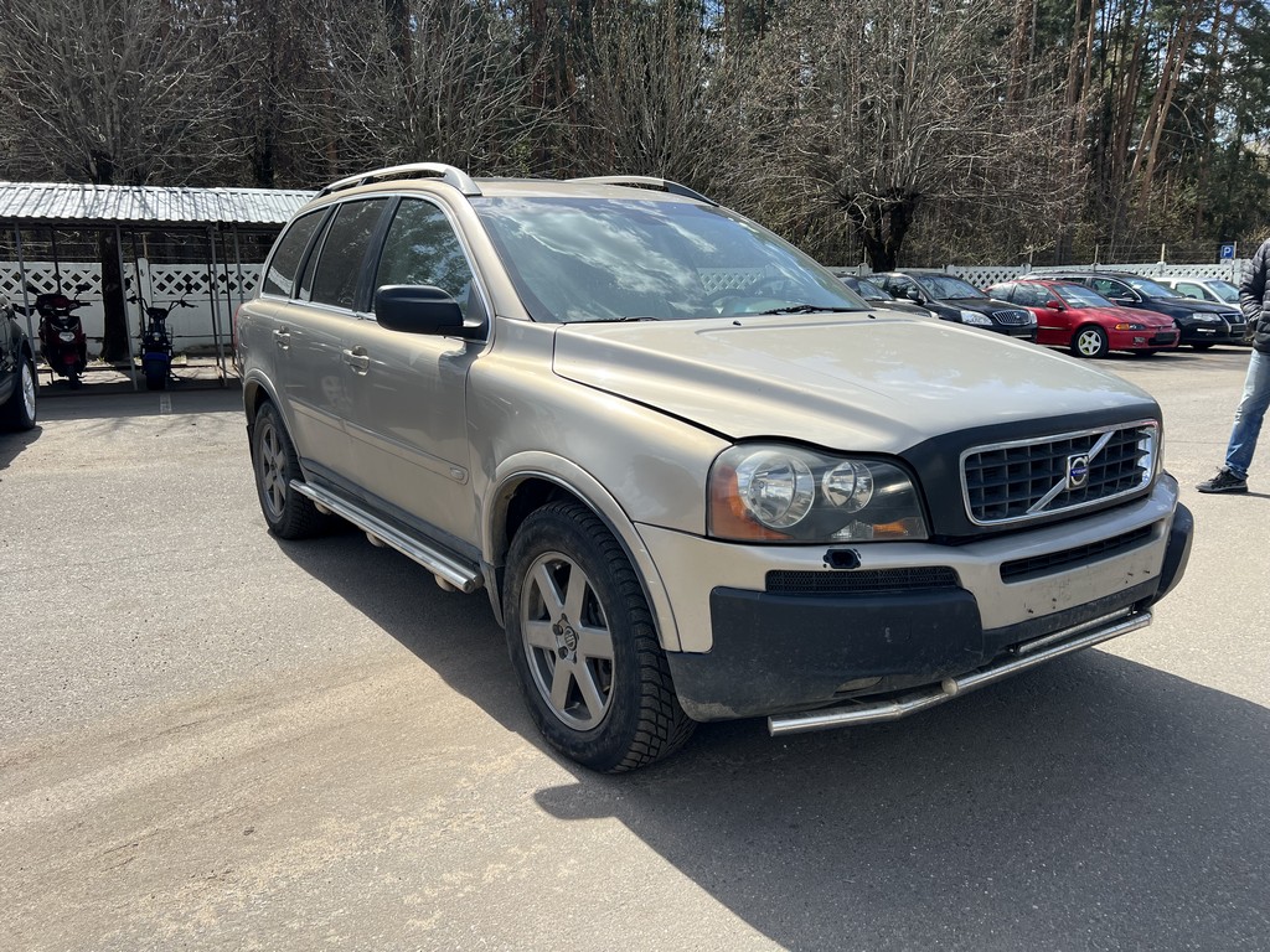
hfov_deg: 67.3
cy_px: 476
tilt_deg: -11.0
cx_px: 635
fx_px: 954
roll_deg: +0.3
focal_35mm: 26
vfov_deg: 53.1
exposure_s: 1/2841
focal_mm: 5.7
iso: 50
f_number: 1.5
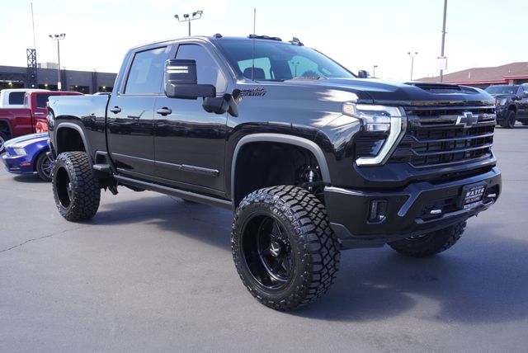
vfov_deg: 38.4
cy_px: 176
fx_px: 506
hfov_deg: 55.1
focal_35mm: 34
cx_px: 264
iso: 100
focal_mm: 23
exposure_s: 1/100
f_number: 5
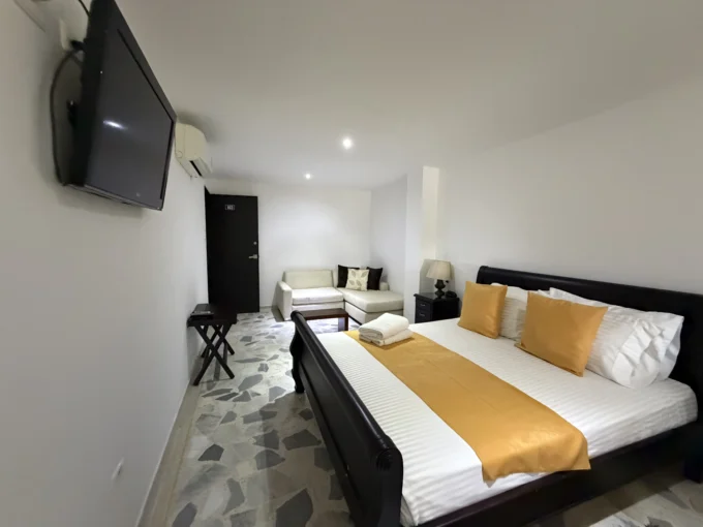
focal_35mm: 14
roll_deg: -2.7
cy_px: 264
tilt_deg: -4.8
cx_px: 352
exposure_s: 1/60
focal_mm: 2.22
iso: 1000
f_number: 2.2
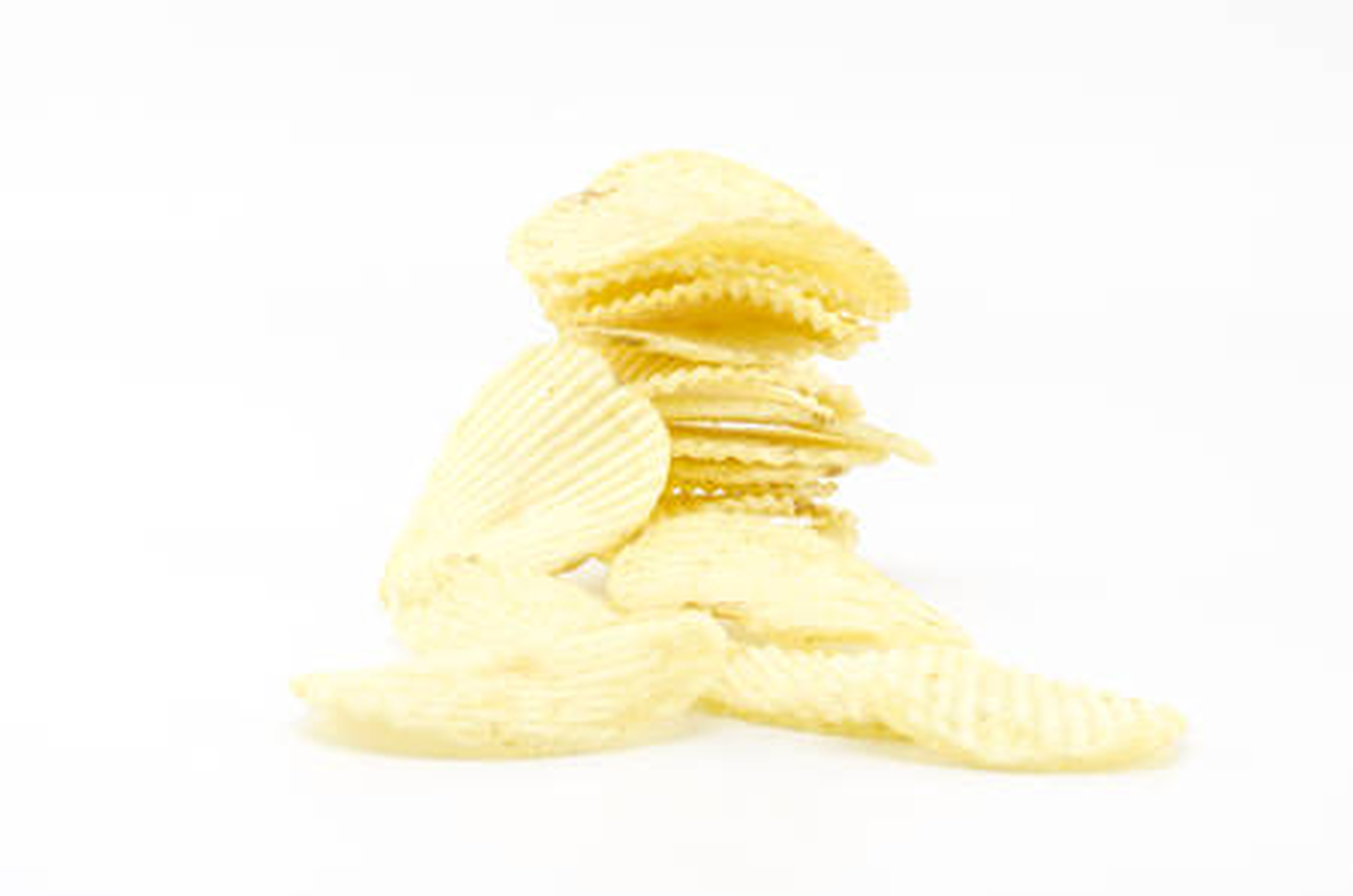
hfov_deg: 27.0
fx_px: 2813
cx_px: 676
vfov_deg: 18.1
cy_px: 448
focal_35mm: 75
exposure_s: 4
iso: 100
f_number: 16
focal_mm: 50
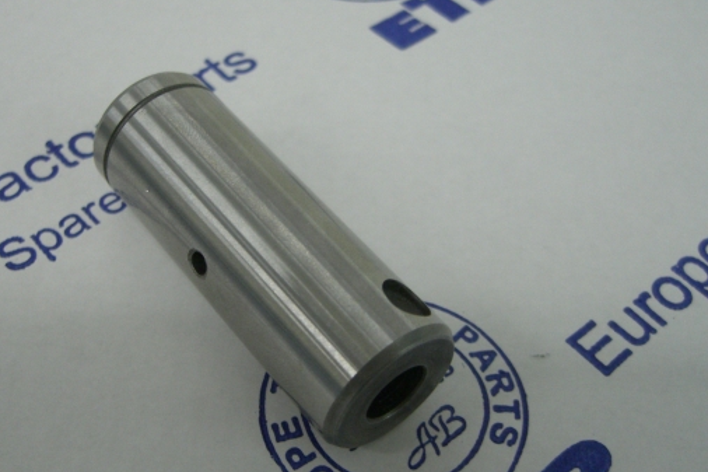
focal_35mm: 50
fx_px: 983
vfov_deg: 27.0
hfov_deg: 39.5
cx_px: 299
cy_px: 254
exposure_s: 1/80
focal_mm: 7.9
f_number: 2.8
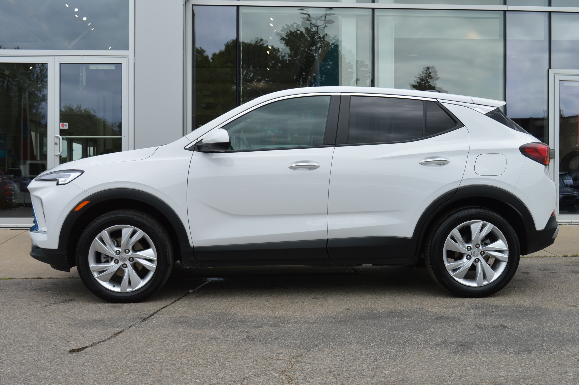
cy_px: 192
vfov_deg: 31.8
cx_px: 290
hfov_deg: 46.4
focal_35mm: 42
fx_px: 675
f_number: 8
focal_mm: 28
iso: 100
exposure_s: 1/250
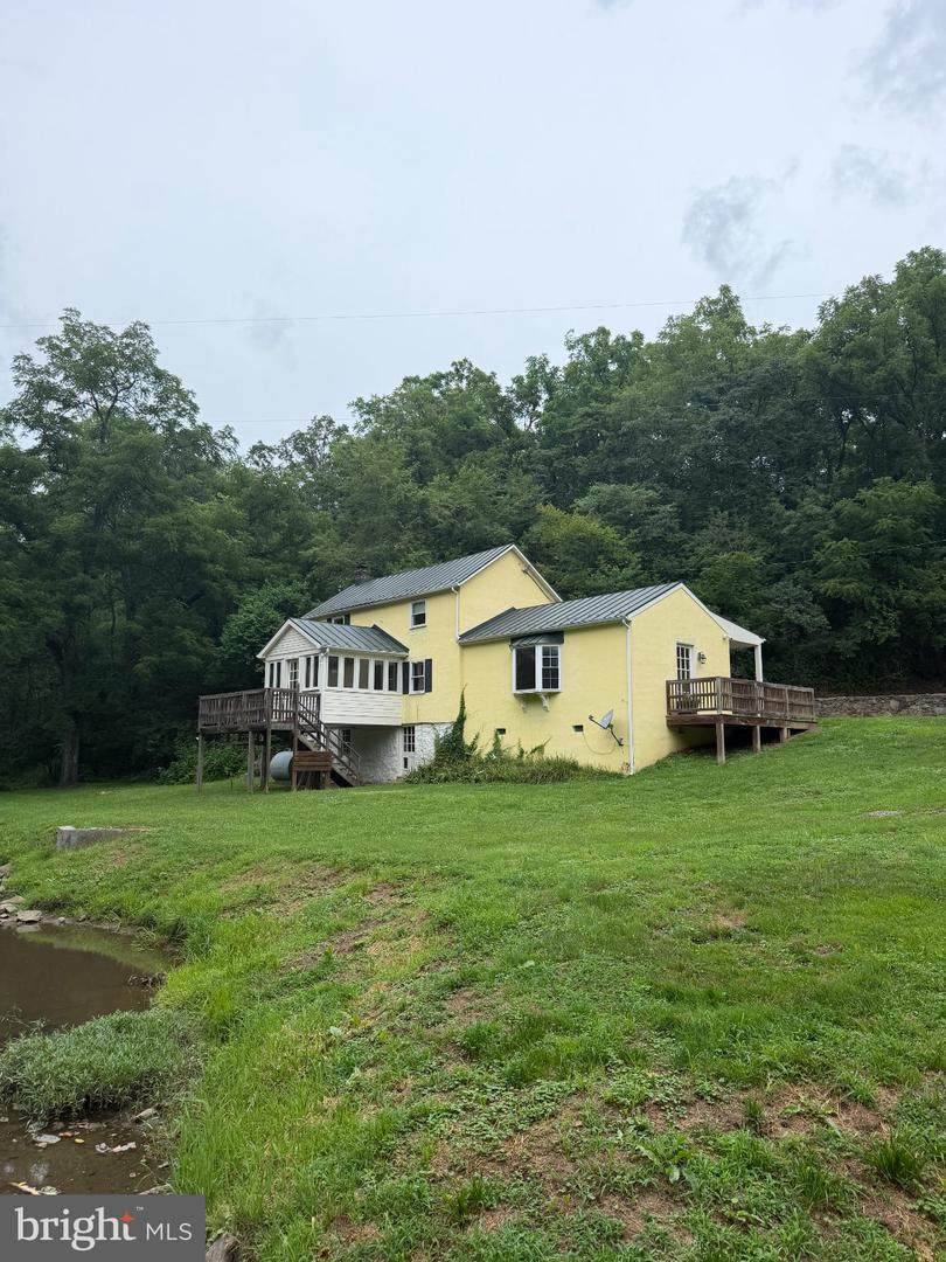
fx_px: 875
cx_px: 473
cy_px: 631
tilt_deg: +8.2
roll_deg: +0.1
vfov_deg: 71.6
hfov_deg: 56.8
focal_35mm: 24
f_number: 1.78
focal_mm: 6.76
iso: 80
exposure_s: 1/2611
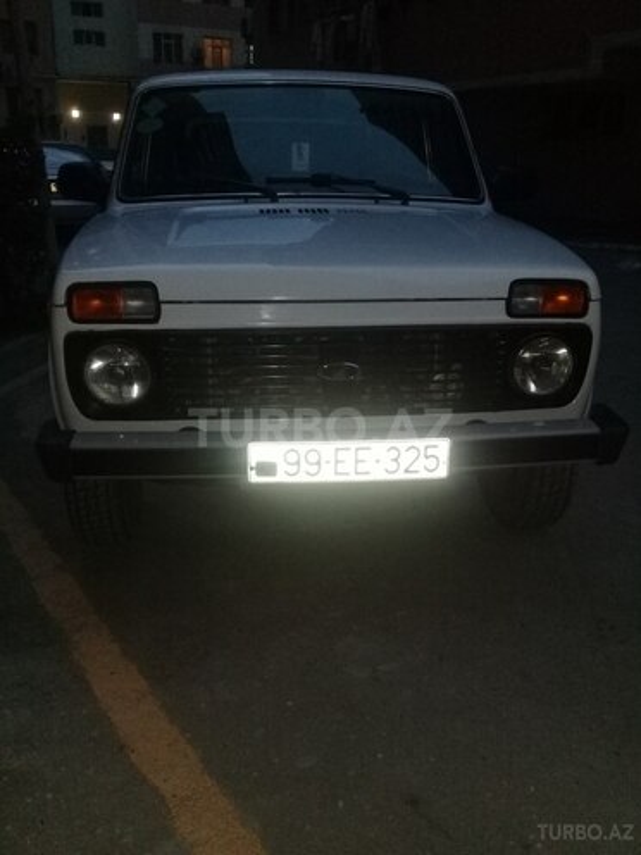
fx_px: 765
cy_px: 428
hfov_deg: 45.4
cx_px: 320
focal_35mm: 31
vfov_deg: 58.4
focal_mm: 3.3
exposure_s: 1/33
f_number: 2.2
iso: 250
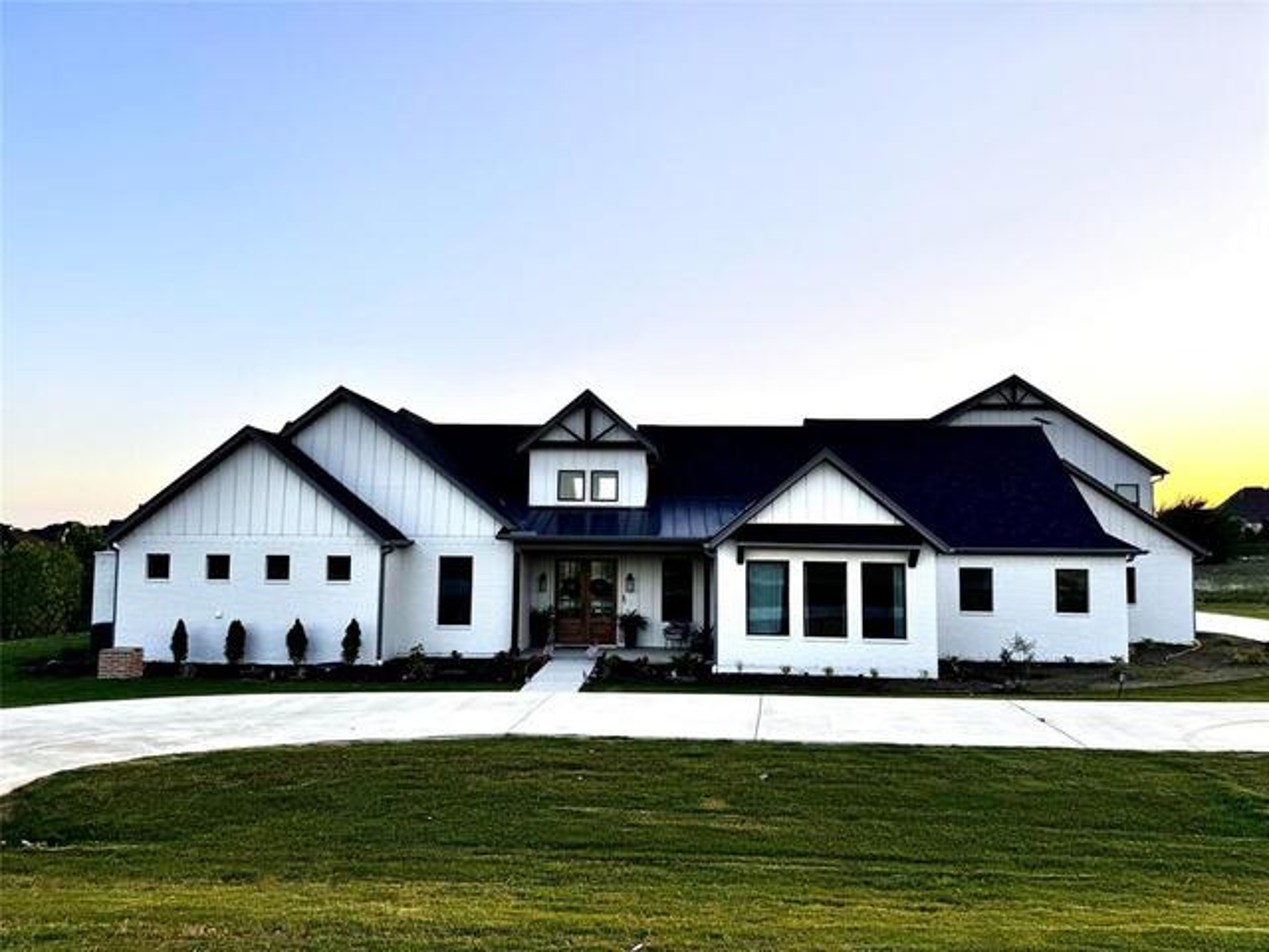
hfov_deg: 71.6
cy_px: 476
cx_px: 634
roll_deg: -0.6
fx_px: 880
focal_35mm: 24
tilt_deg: +4.1
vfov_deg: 56.8
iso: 80
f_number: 1.78
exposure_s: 1/1311
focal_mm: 6.76
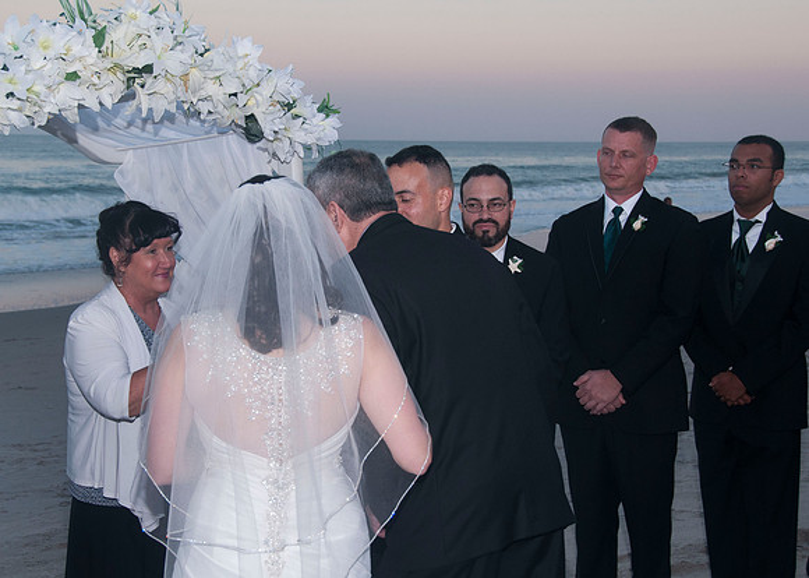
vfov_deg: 23.0
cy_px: 290
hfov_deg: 31.9
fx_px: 1417
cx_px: 375
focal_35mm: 62
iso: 400
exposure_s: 1/250
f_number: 6.3
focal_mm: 38
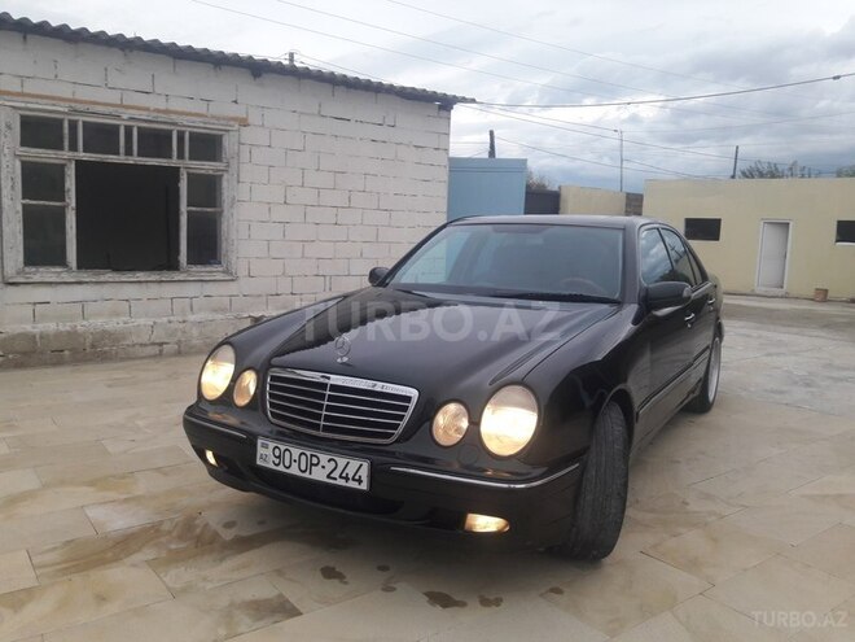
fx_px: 692
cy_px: 321
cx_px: 428
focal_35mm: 28
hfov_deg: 63.4
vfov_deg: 49.7
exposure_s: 1/100
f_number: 1.9
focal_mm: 3.7
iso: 64
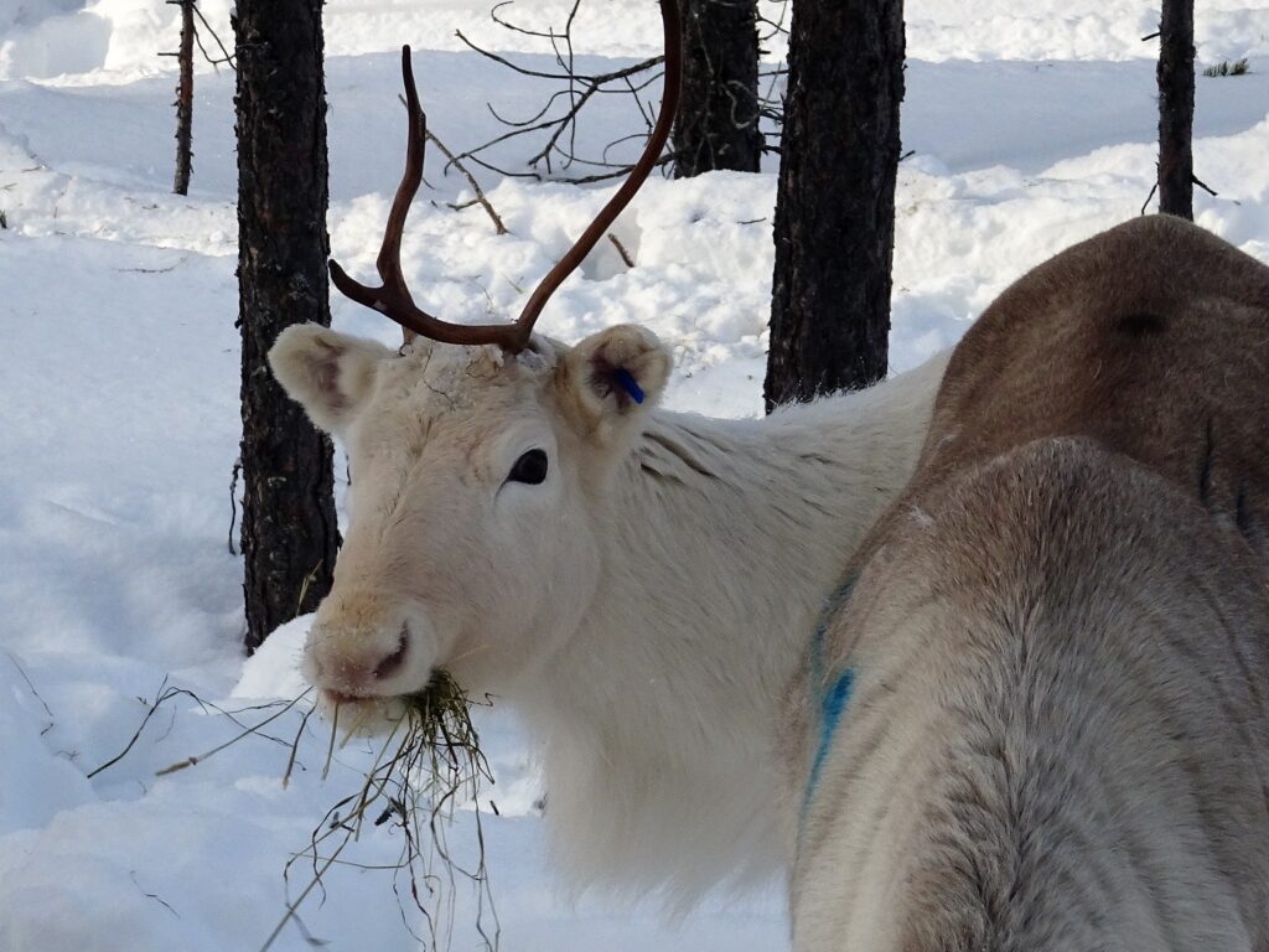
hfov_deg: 12.4
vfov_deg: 9.3
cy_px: 476
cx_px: 634
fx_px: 5829
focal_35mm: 159
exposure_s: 1/250
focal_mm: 27.16
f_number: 5.6
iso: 80
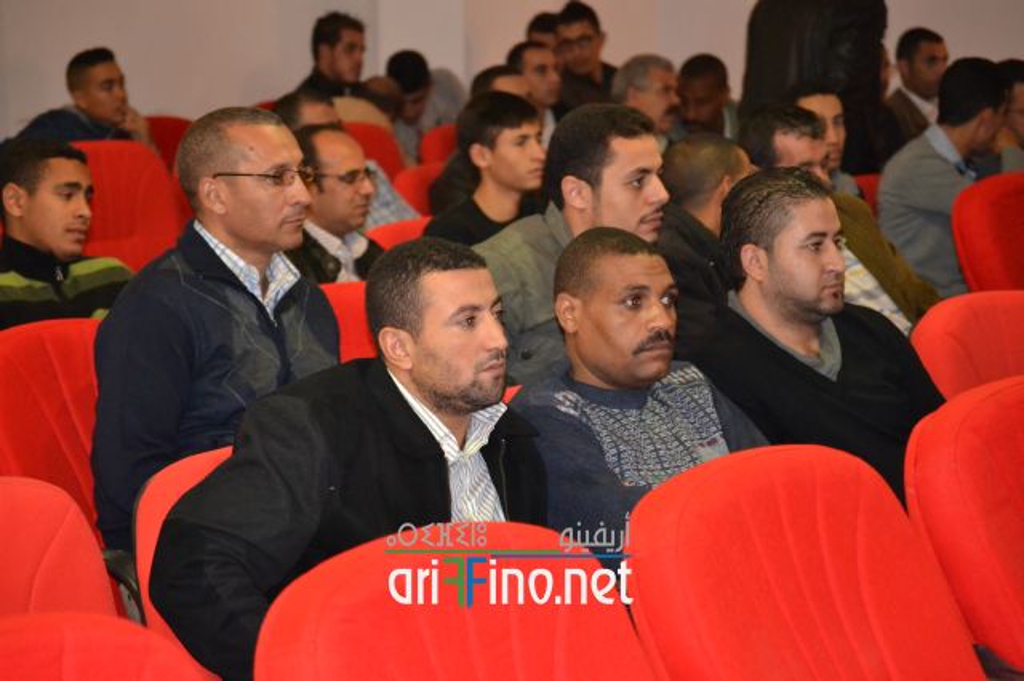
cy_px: 340
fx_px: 3070
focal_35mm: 108
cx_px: 512
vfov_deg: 12.7
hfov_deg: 18.9
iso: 3200
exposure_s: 1/60
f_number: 4.2
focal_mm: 72
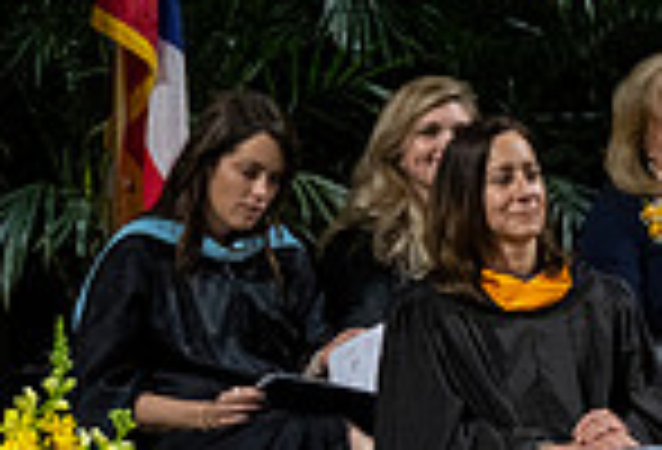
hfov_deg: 1.8
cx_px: 1086
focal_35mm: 1158
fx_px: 21427
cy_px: -43
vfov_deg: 1.2
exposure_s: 1/200
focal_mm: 200
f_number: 4.5
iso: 1000
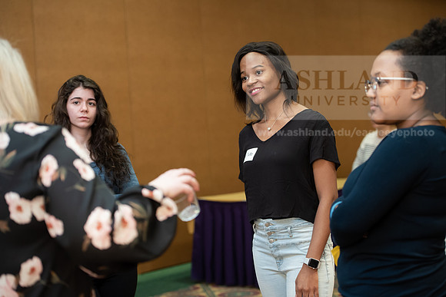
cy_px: 148
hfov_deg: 27.0
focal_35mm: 75
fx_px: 929
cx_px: 223
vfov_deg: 18.2
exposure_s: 1/200
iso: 1600
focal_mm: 75
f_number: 3.5
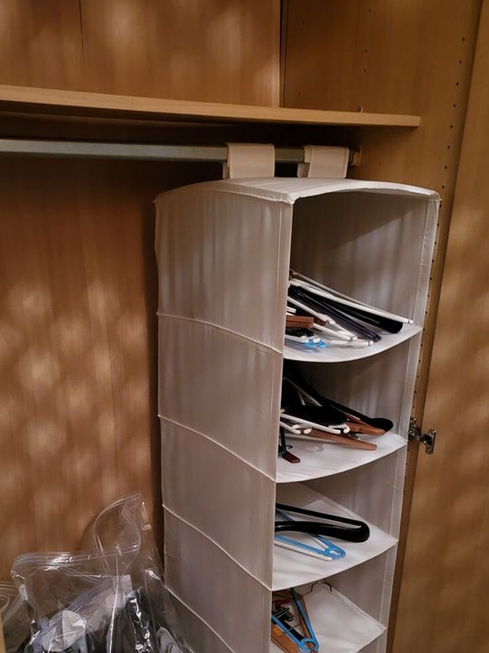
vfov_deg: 50.5
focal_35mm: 36
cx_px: 252
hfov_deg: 39.6
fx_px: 678
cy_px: 432
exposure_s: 1/25
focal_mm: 5.4
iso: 800
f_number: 1.8
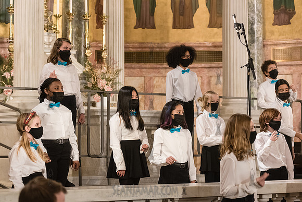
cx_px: 133
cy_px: 119
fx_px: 790
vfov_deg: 14.5
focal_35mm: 94
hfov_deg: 21.6
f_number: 5
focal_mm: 80
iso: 4000
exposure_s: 1/125
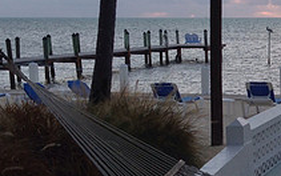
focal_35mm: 96
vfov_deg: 13.6
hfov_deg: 20.2
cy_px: 127
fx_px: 735
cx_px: 344
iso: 50
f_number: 2.4
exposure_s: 1/120
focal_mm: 4.12
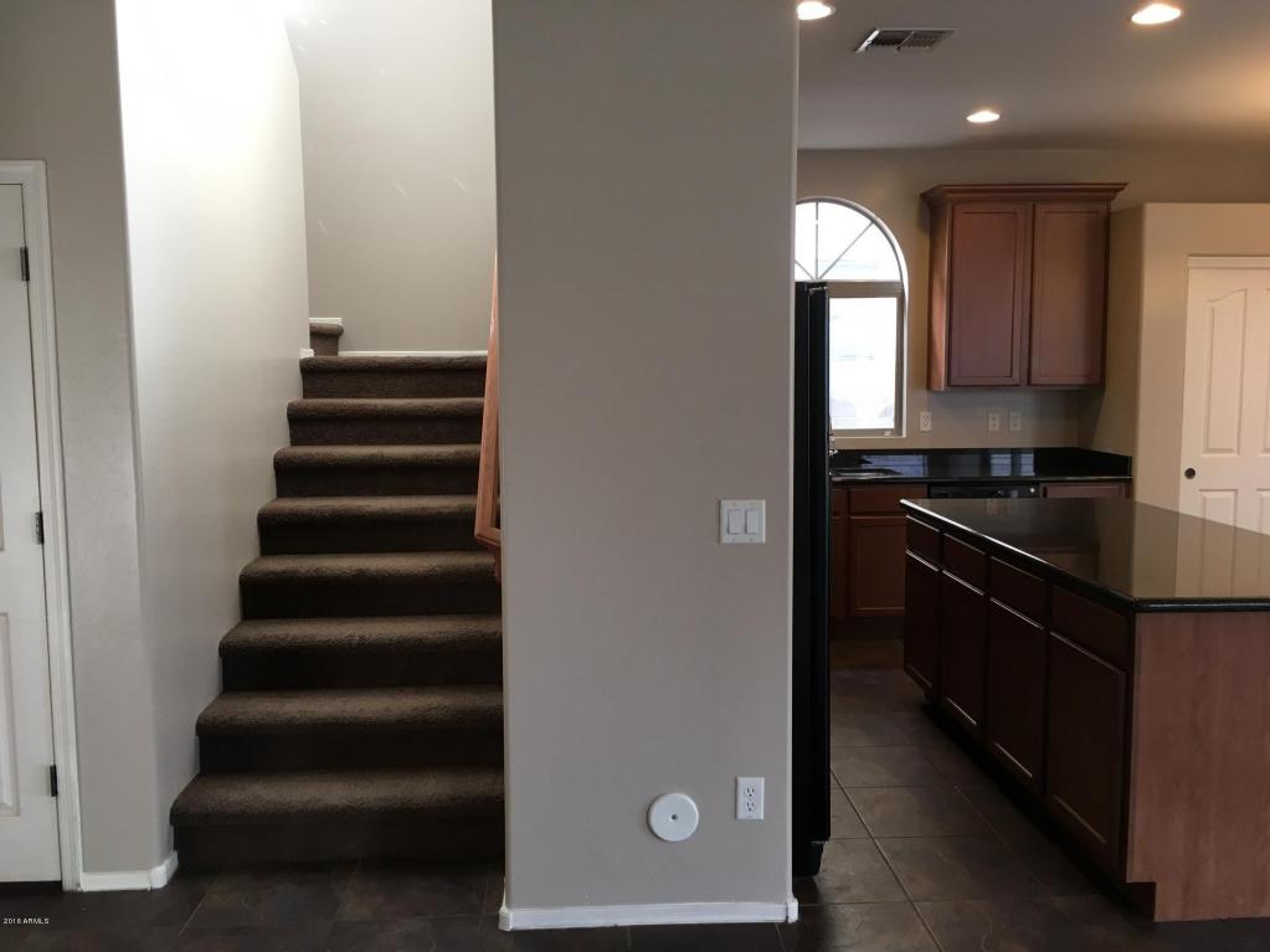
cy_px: 476
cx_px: 635
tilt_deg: -4.9
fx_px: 1064
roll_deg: -0.1
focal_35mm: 29
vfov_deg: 48.2
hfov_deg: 61.7
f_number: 2.2
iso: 50
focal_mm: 4.15
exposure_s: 1/30
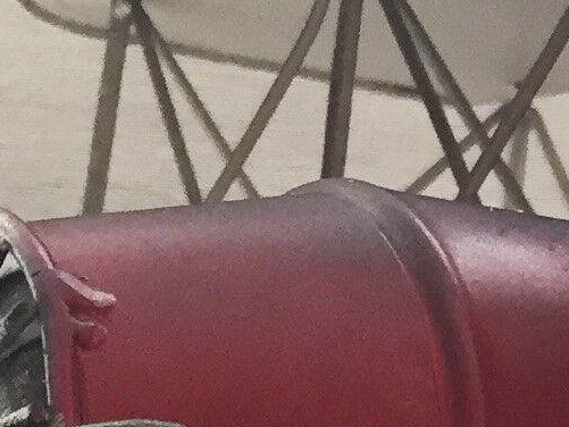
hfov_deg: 9.3
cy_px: 537
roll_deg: -3.3
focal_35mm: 189
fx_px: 3107
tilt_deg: +0.3
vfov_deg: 7.8
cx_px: 1406
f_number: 2.2
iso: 100
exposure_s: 1/33
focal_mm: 4.15
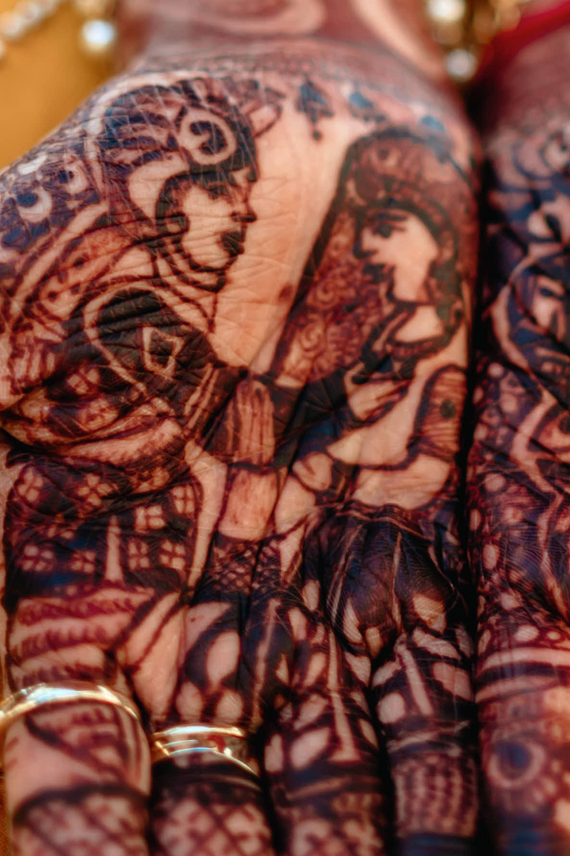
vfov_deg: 16.9
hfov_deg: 11.5
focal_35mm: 118
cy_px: -27
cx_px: 496
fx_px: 2803
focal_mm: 35
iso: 100
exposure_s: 1/400
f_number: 1.4
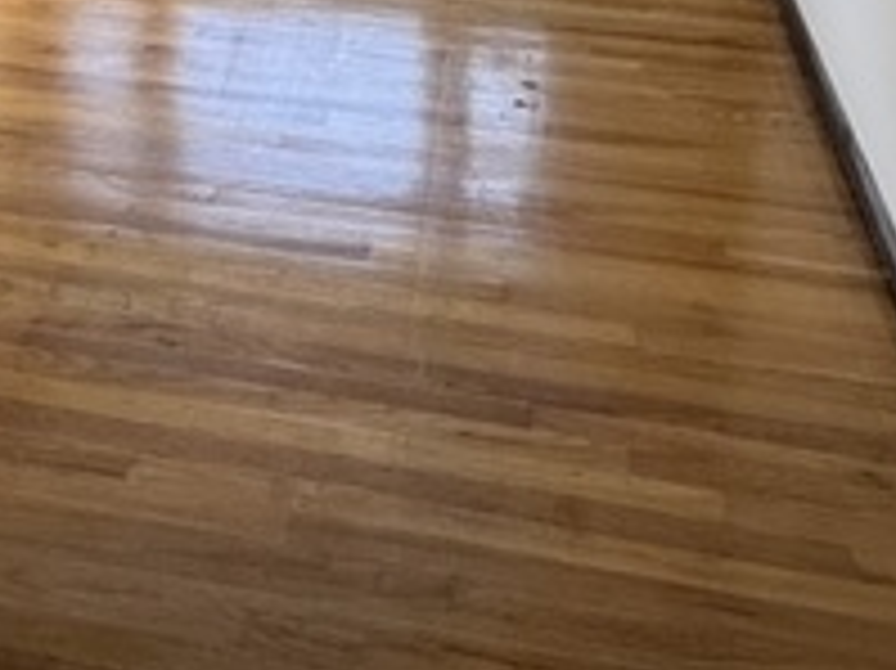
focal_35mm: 47
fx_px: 1216
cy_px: -346
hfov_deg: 39.9
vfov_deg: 24.0
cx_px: 290
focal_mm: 2.22
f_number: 2.2
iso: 125
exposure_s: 1/99
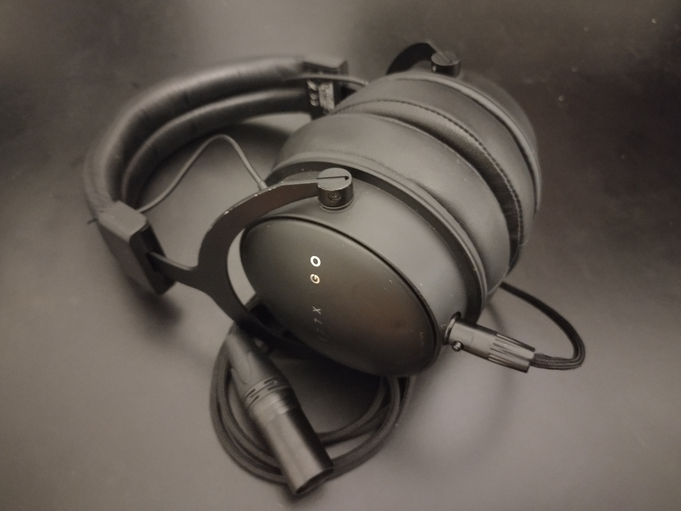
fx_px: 531
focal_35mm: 27
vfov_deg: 51.4
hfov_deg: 65.3
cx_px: 340
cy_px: 256
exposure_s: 1/12
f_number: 1.7
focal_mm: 4.71
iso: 5008
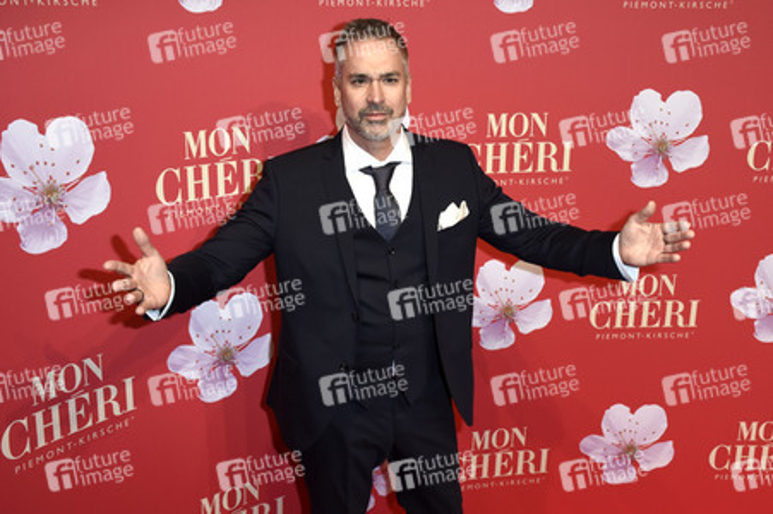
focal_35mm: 40
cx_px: 386
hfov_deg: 48.0
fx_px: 869
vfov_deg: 33.0
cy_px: 257
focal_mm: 27
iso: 640
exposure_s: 1/125
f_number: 6.3
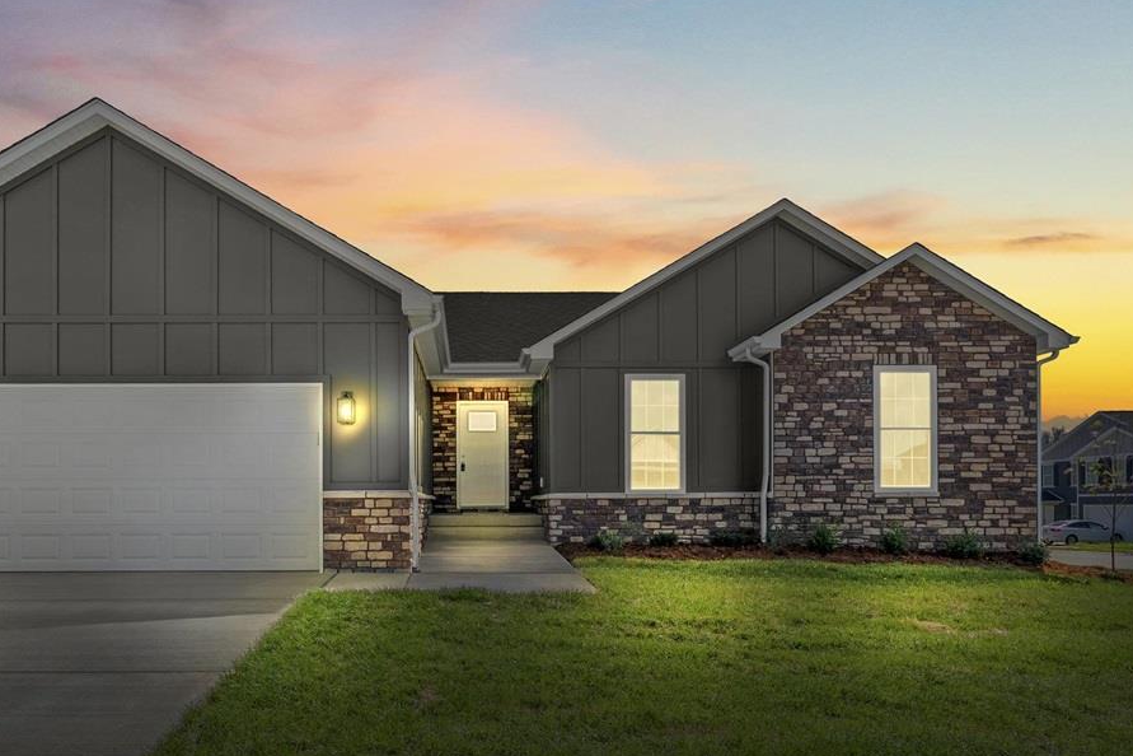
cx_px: 479
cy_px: 510
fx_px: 724
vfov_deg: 53.9
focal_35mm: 23
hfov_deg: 75.6
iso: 400
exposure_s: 1/125
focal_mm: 16
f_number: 11
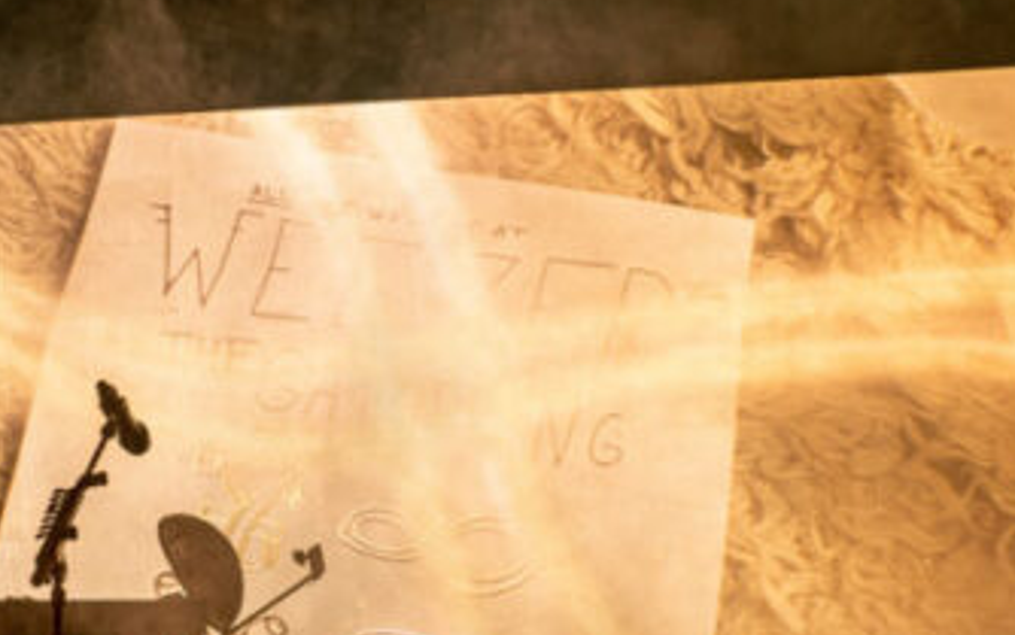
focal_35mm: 84
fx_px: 2324
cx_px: 304
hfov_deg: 24.5
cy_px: 479
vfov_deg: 15.5
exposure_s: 1/320
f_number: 5
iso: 2500
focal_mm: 43
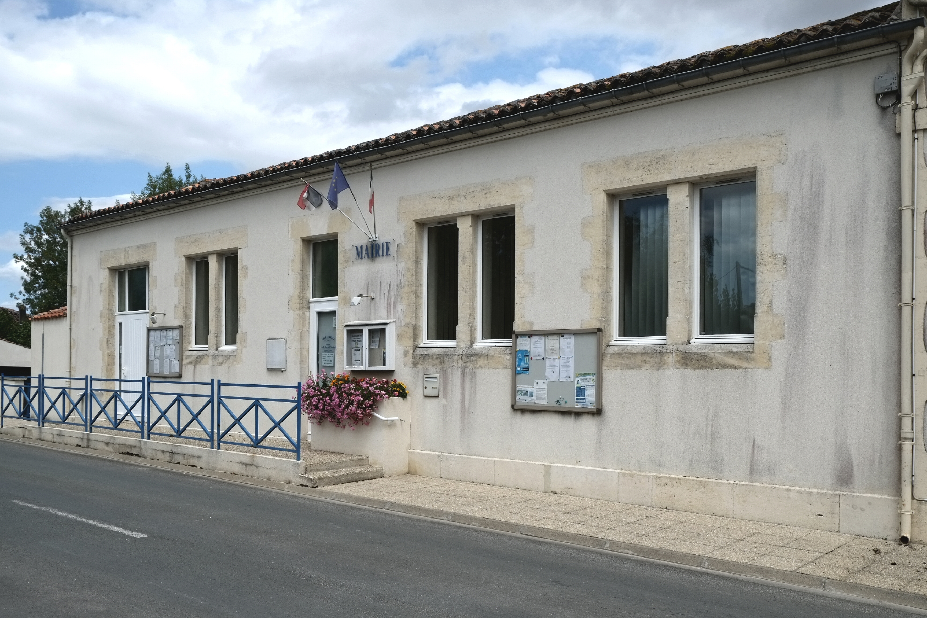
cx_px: 464
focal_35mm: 31
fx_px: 798
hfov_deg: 60.3
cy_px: 309
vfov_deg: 42.3
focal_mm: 20.5
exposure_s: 1/2200
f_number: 4.5
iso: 200
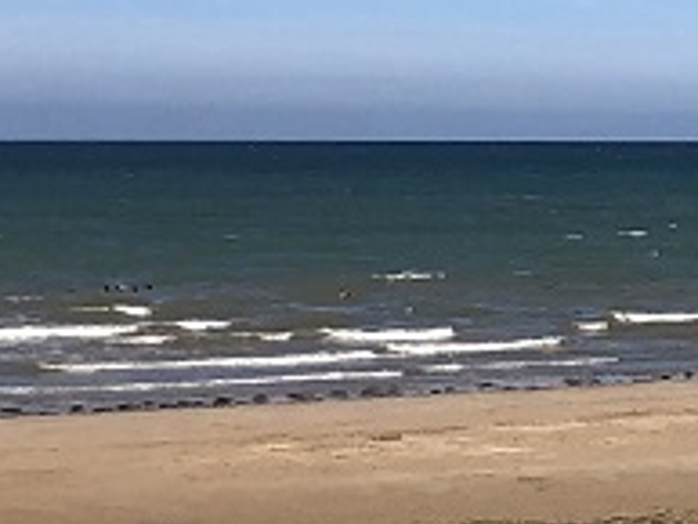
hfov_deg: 10.3
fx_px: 3511
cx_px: 1494
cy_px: 369
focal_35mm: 174
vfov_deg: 8.5
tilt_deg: -4.1
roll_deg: +0.3
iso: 20
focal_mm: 4
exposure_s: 1/3436
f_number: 1.8
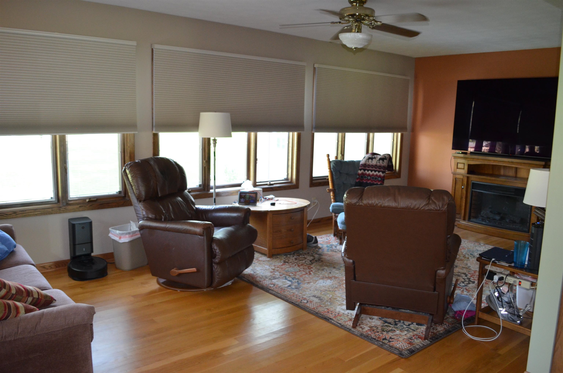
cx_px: 282
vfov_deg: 43.4
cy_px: 186
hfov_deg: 62.0
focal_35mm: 30
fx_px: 468
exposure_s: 1/60
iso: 1400
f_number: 3.8
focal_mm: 20
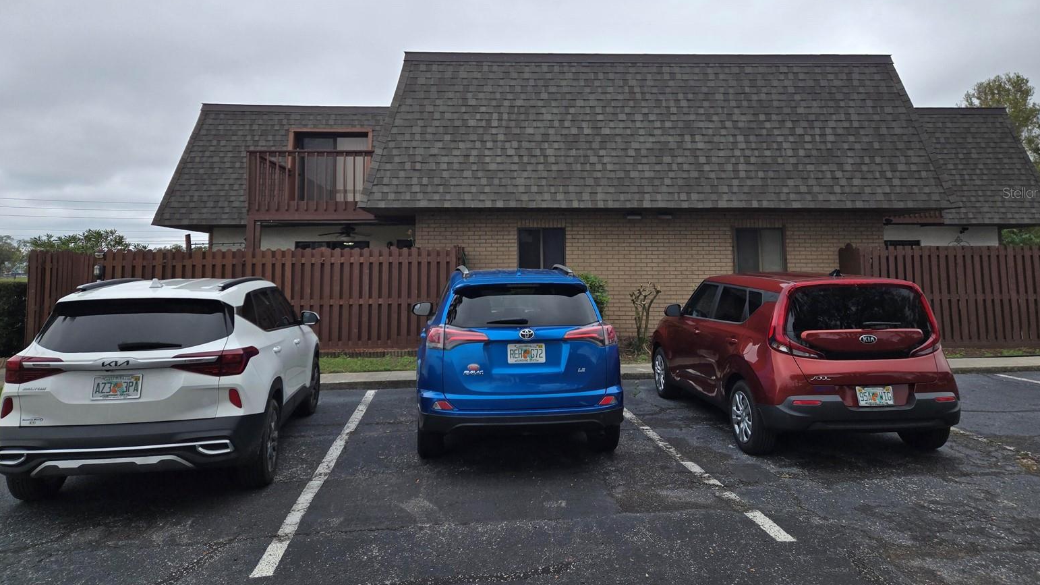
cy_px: 192
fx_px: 717
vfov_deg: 43.7
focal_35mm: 26
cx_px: 527
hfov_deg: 71.9
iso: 25
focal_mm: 5.4
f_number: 1.8
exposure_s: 1/1328
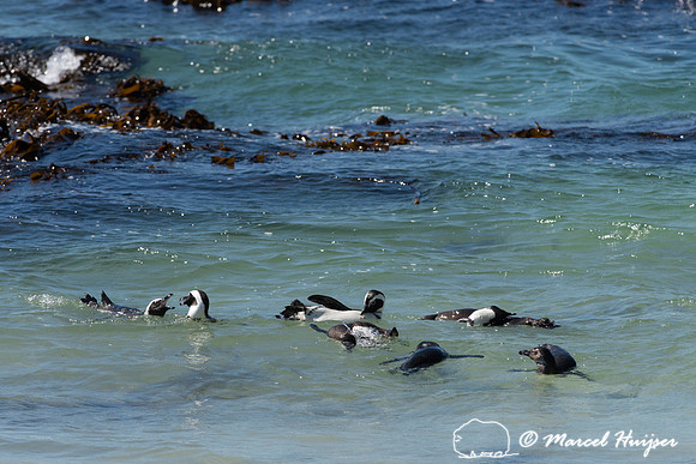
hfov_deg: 3.2
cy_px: 253
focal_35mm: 653
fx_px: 12630
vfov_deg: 2.1
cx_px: 317
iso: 500
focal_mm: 600
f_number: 13
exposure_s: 1/1000
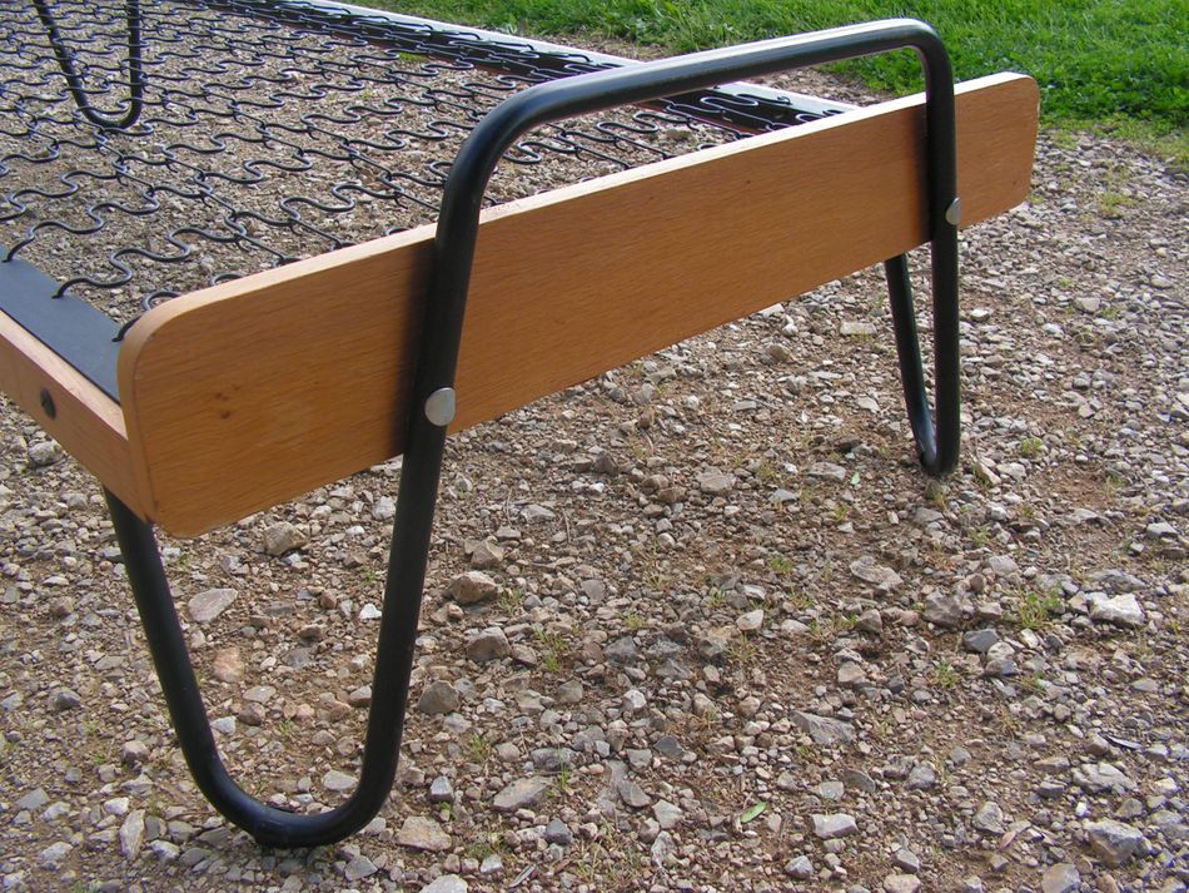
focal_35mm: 36
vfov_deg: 39.7
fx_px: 1237
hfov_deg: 51.3
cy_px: 446
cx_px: 594
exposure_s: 1/200
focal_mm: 6
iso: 64
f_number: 3.2
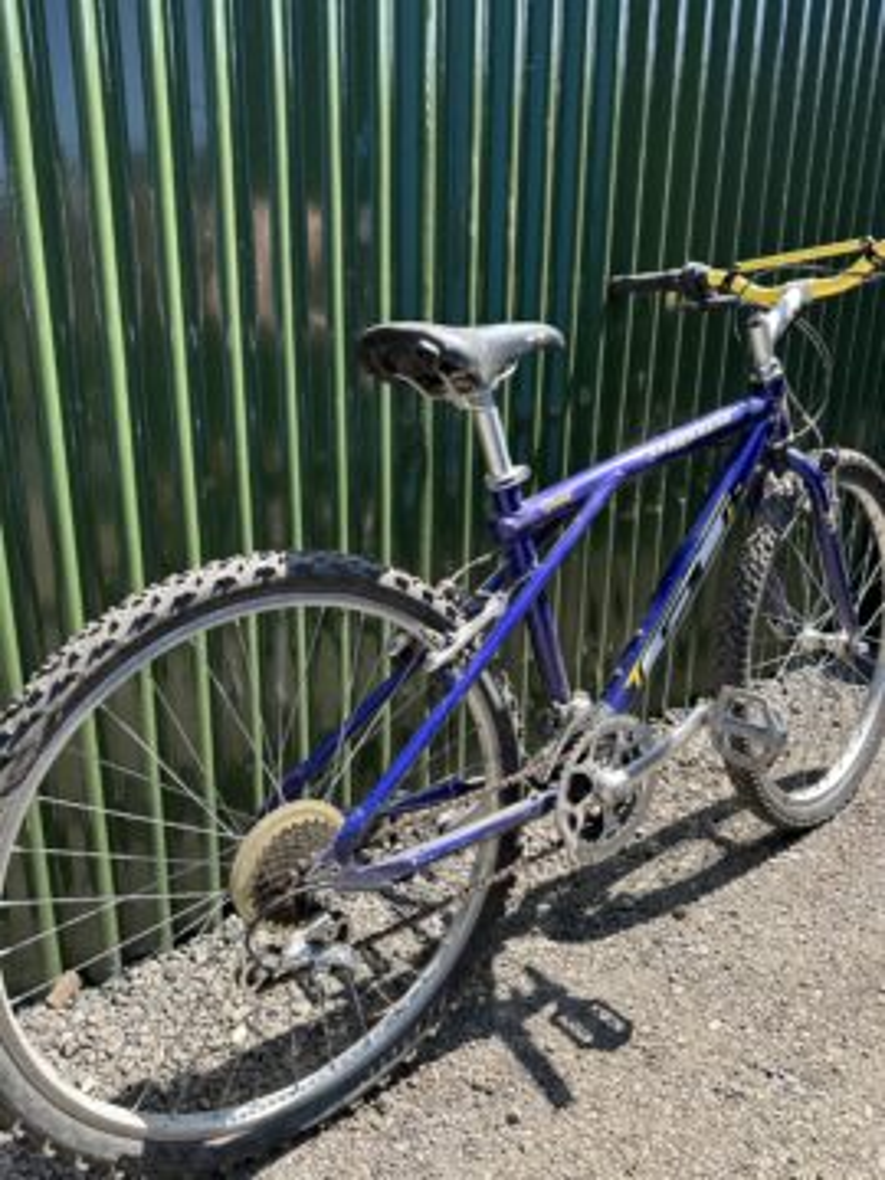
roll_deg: -1.6
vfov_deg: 71.6
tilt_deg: -15.5
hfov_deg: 56.8
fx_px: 818
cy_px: 590
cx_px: 442
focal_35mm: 24
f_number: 1.78
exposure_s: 1/822
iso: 80
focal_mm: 6.86
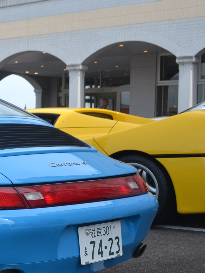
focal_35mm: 79
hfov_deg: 17.0
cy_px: 172
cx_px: -97
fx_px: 624
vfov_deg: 24.6
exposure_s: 1/200
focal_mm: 22
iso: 100
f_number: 7.1
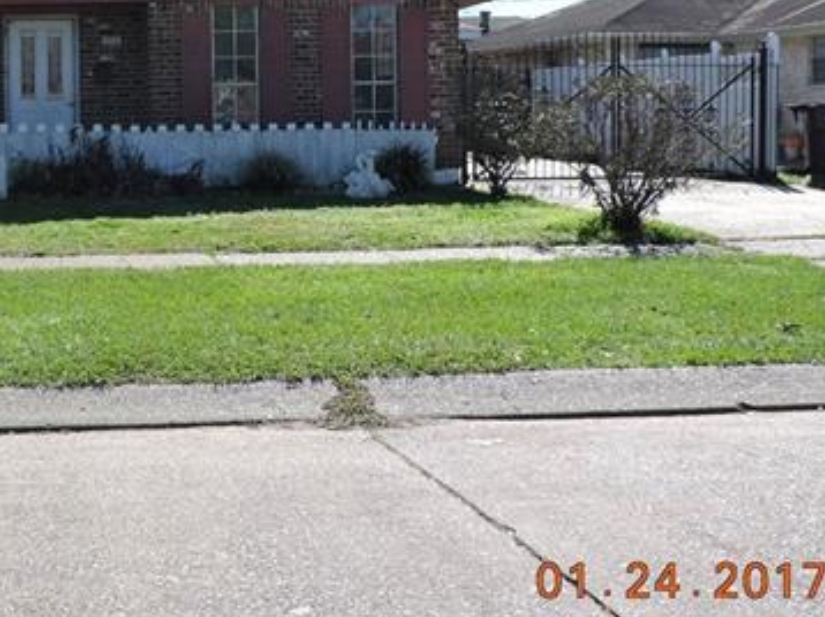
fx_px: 1405
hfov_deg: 31.9
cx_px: 166
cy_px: 147
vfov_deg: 24.5
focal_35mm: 59
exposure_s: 1/800
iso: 100
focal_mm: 5.9
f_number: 3.2
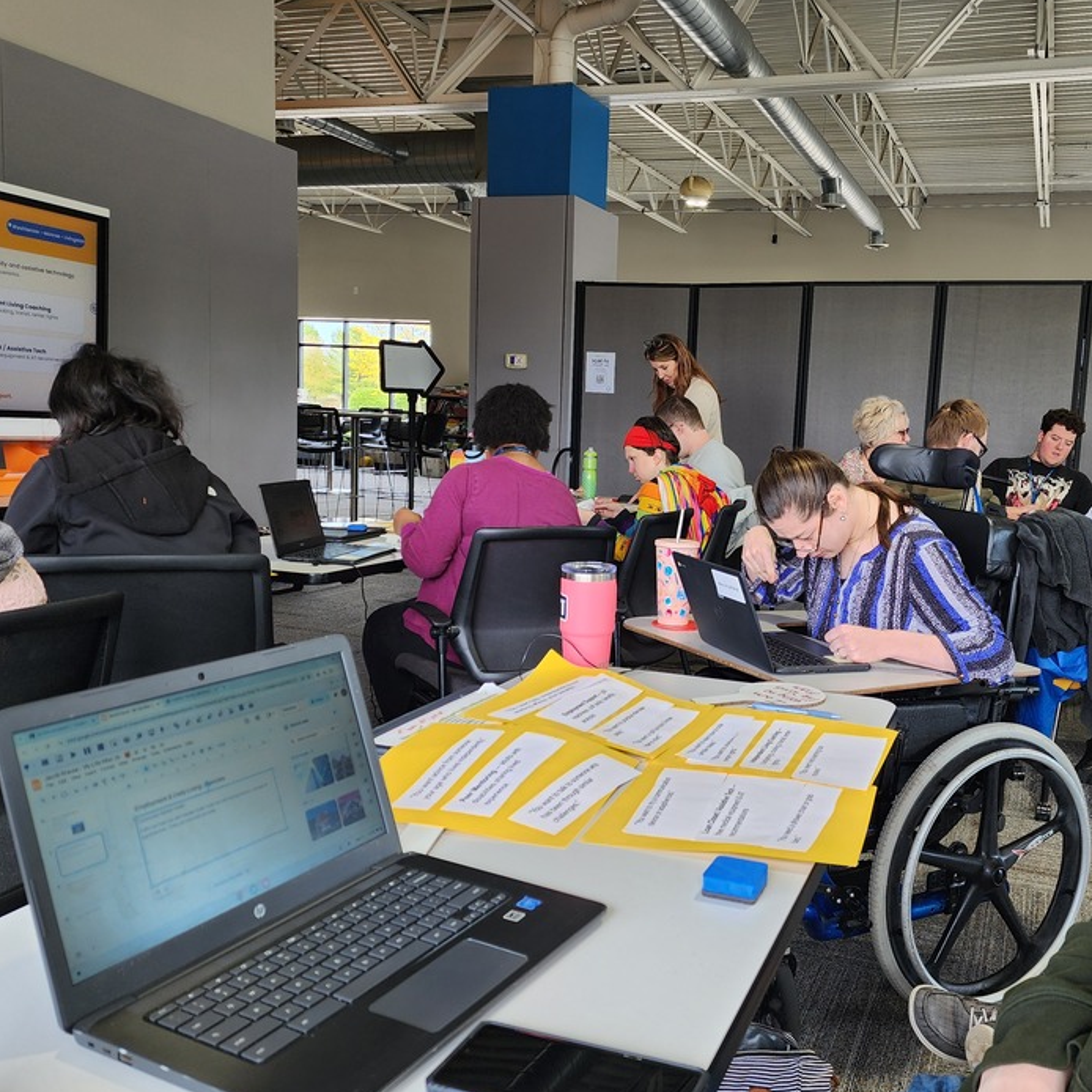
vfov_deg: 54.0
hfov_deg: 53.5
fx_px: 1071
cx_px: 677
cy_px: 548
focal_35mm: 30
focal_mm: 6.4
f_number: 1.8
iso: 64
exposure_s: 1/180
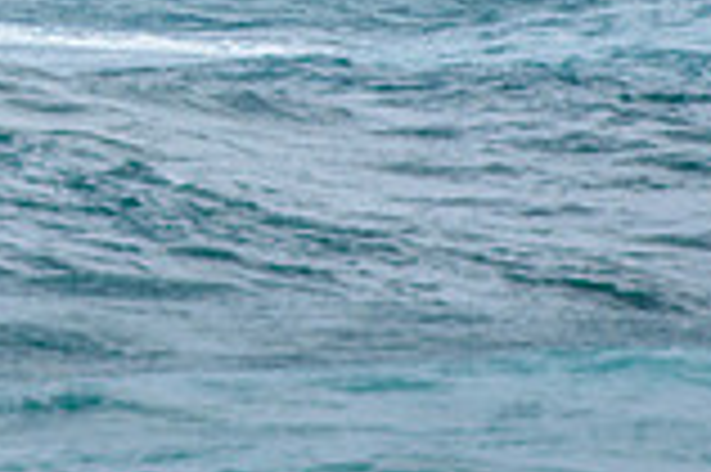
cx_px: -4
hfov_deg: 0.9
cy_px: -155
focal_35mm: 2208
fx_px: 43562
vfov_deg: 0.6
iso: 360
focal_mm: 400
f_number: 5.6
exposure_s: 1/1000
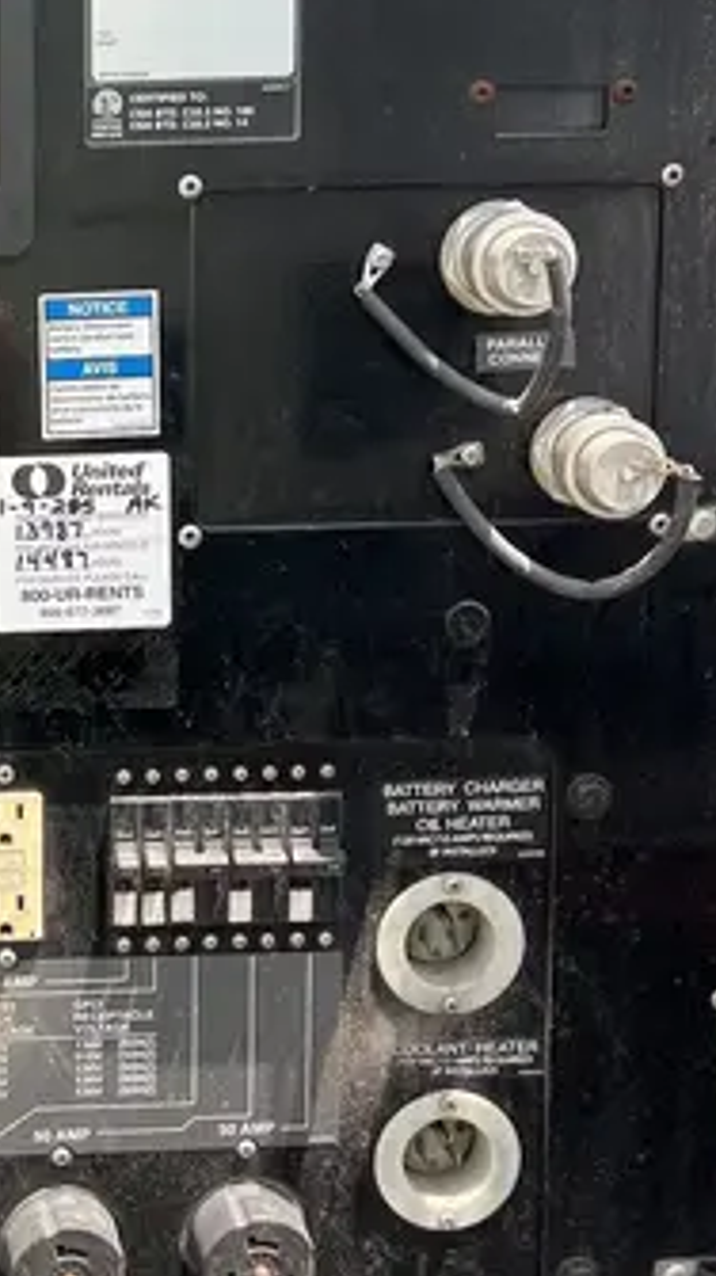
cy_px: 341
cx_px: -126
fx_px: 2096
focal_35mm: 62
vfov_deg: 33.3
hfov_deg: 18.4
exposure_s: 1/710
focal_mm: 5.1
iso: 50
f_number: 1.6
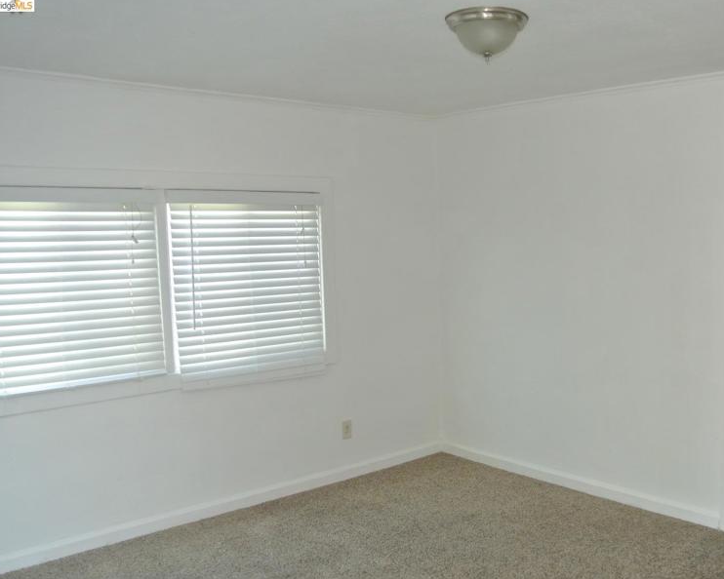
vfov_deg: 42.2
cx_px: 468
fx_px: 750
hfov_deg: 50.8
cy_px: 329
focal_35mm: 35
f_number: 3.5
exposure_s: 1/60
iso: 720
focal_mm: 10
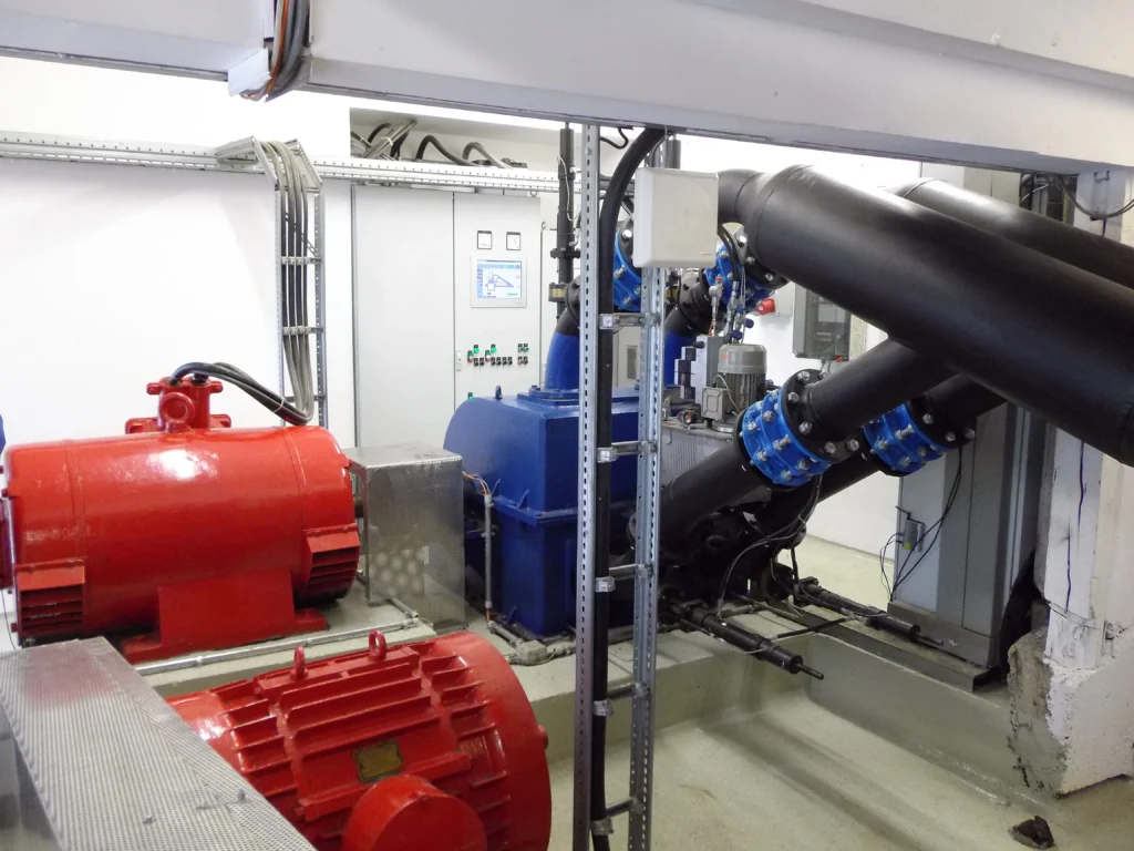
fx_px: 917
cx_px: 567
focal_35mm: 28
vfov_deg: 49.7
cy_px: 426
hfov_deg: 63.4
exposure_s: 1/50
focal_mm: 5
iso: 461
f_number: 3.1
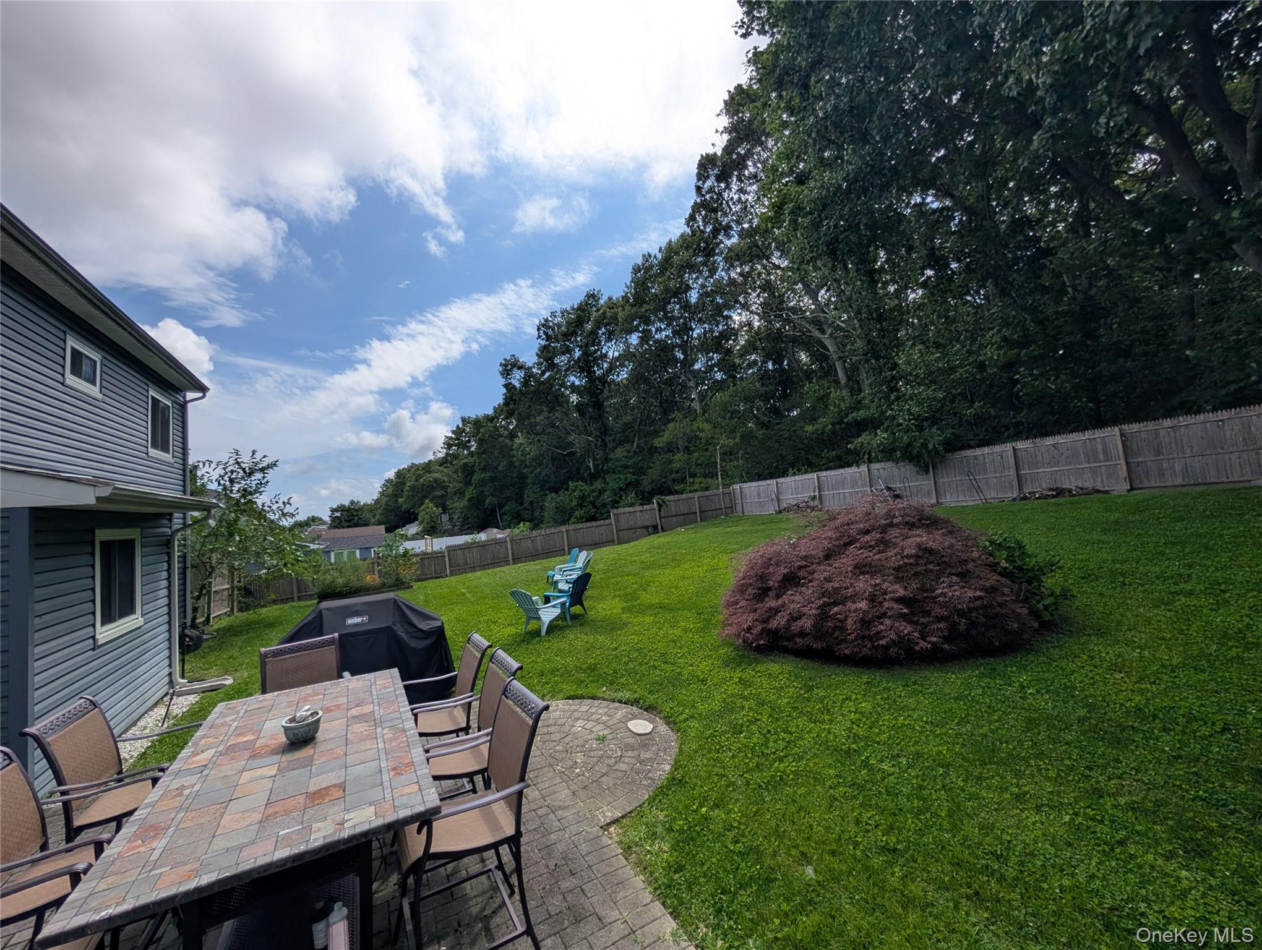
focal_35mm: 12
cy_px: 475
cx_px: 631
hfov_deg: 110.5
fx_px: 438
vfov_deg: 94.6
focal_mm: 2.02
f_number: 1.7
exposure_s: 1/3906
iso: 43
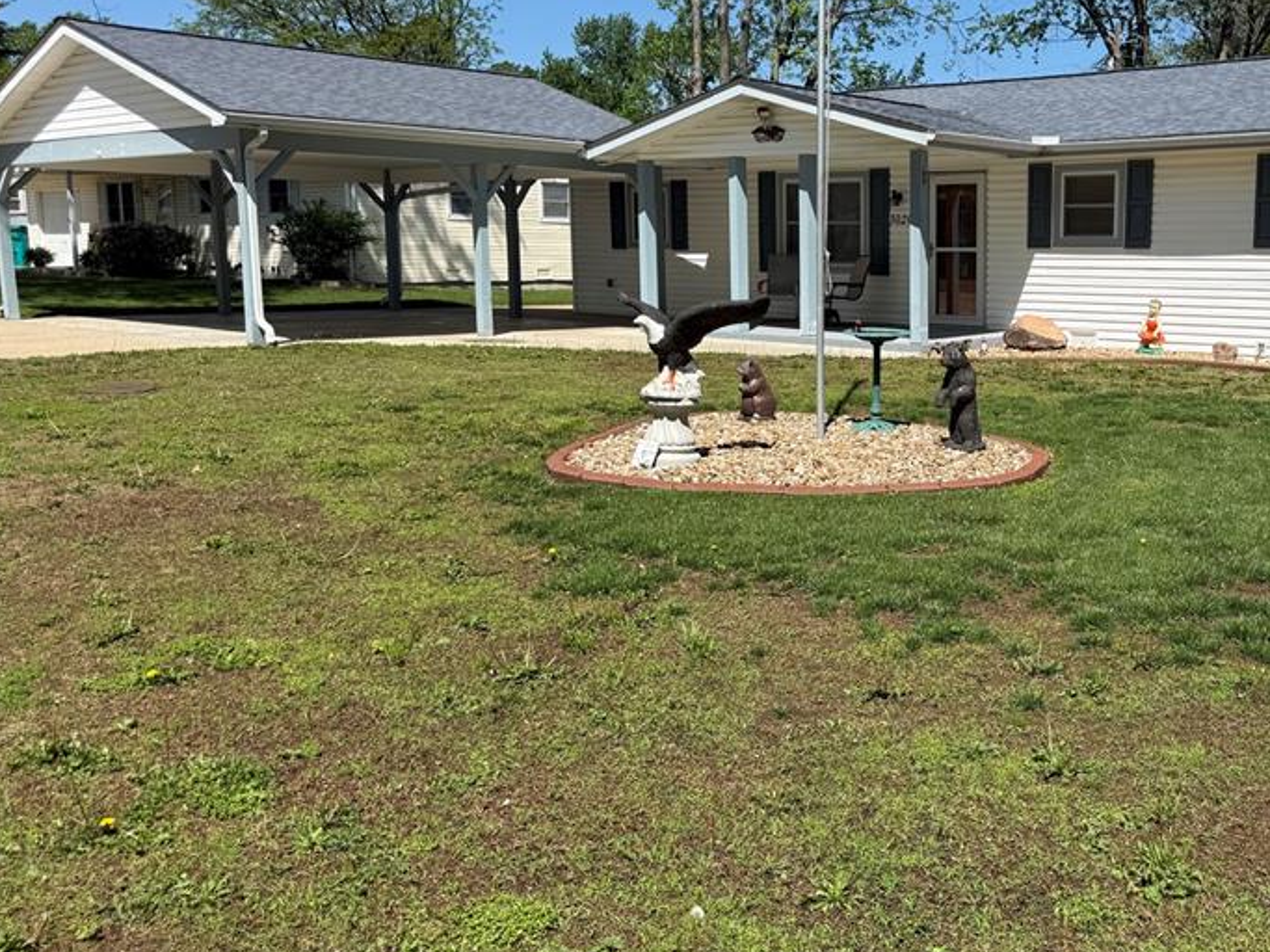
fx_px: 1321
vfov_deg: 39.6
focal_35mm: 36
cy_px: 441
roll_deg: -0.8
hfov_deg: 49.4
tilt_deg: -7.7
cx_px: 945
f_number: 1.78
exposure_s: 1/4673
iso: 80
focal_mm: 6.76
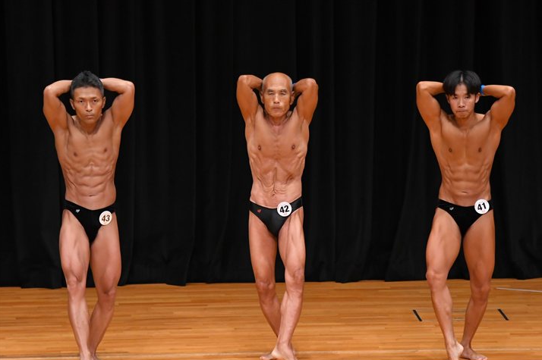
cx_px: 290
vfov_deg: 4.7
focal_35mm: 293
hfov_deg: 7.0
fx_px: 4408
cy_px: 195
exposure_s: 1/400
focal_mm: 180
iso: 3200
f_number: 5.6
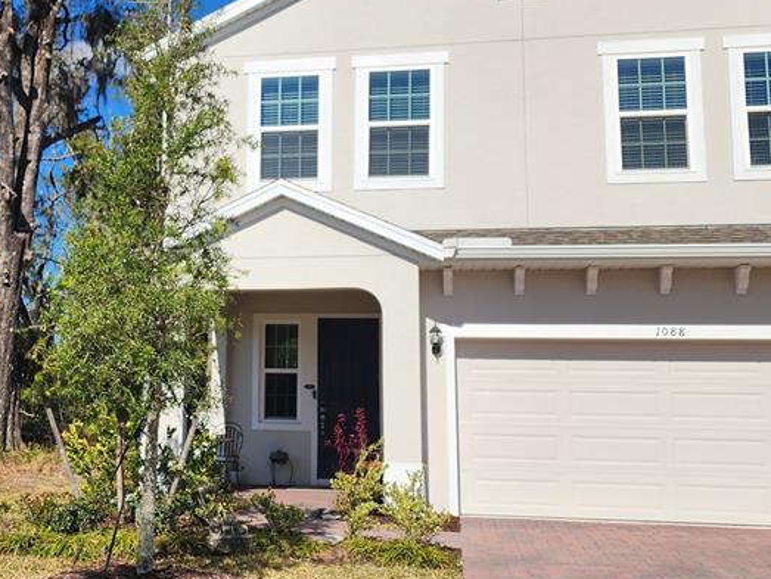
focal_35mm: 45
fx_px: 1003
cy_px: 245
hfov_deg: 41.4
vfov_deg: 32.2
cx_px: 242
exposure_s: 1/2122
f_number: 1.8
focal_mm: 6.4
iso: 12
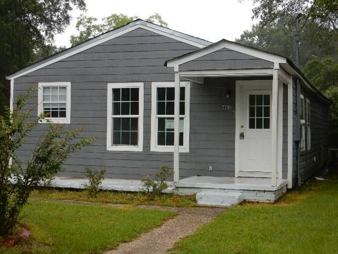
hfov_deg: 32.2
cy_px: 127
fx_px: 586
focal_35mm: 60
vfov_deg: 24.4
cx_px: 169
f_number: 4.5
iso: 125
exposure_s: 1/60
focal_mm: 10.7
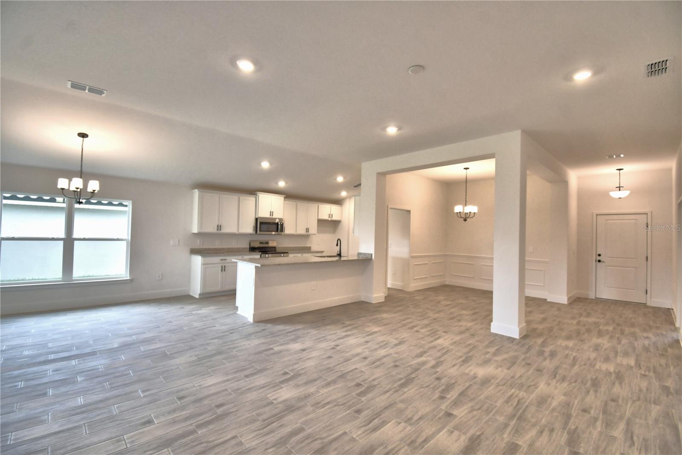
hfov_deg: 100.4
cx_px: 341
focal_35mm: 15
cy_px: 228
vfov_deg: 77.3
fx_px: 284
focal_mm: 10
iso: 400
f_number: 4.5
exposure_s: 1/100
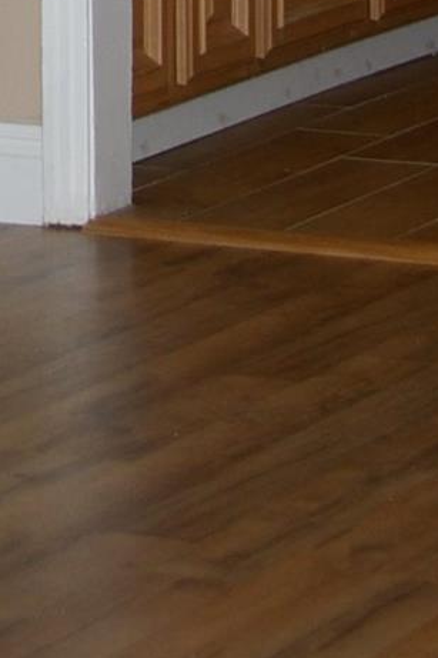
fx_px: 4154
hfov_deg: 6.0
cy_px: -559
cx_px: -255
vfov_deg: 8.7
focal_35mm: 227
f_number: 4
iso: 200
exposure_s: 1/45
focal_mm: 31
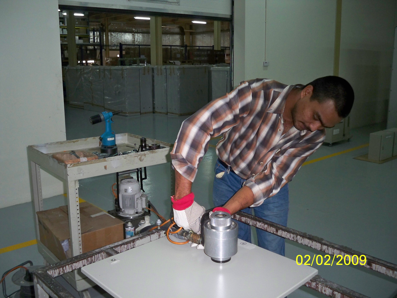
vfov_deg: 40.7
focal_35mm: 35
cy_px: 149
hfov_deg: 52.6
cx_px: 198
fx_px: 401
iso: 250
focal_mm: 6.3
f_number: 3.1
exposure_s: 1/60
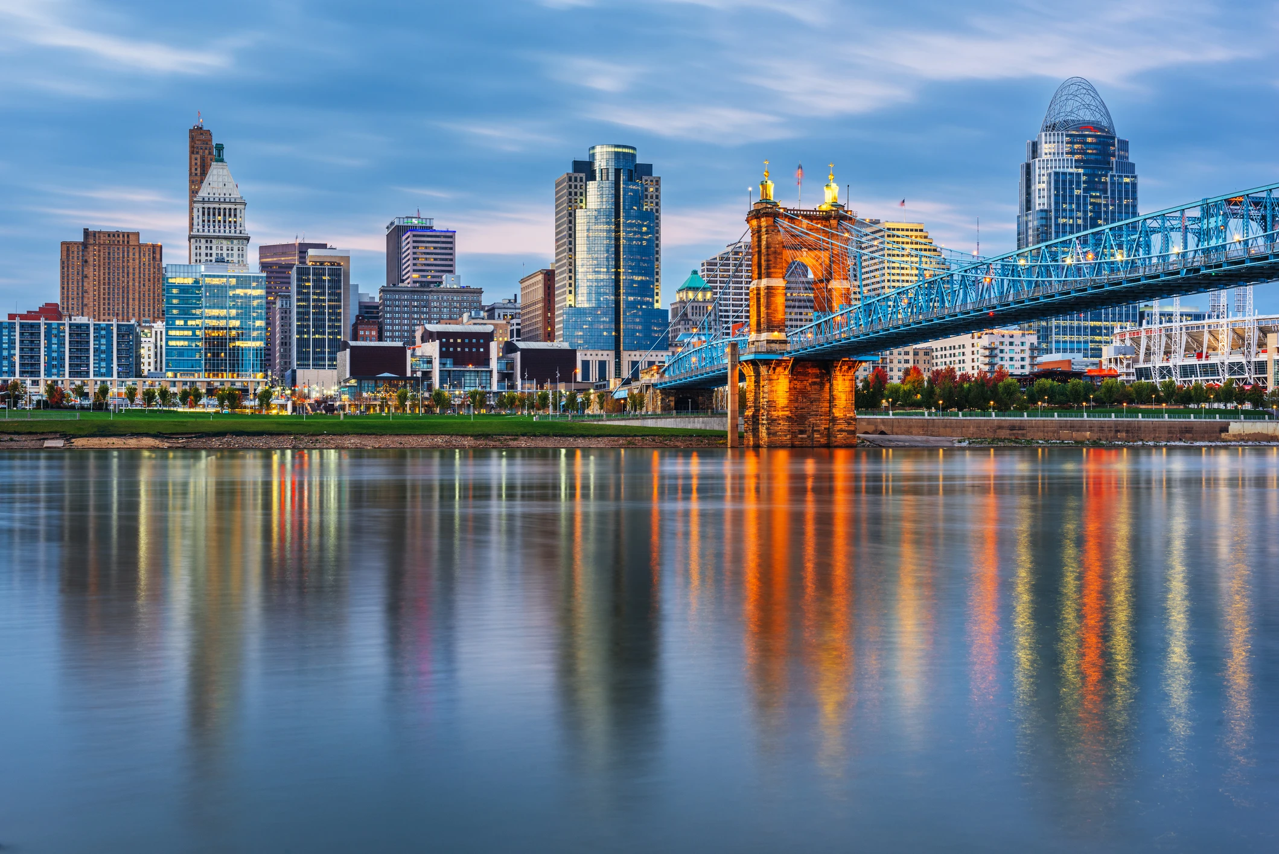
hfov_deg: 43.6
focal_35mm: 45
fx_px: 1599
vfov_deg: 29.9
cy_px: 427
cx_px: 640
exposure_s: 30
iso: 64
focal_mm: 45
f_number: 13
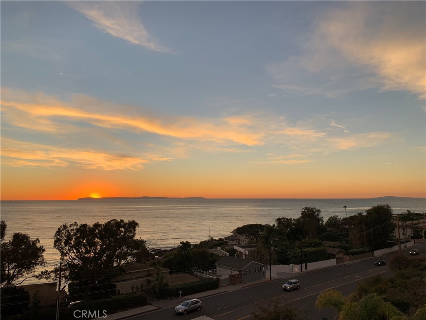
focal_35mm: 26
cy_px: 160
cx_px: 213
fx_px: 320
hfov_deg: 67.3
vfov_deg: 53.1
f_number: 1.8
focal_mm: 4.25
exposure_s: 1/616
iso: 25
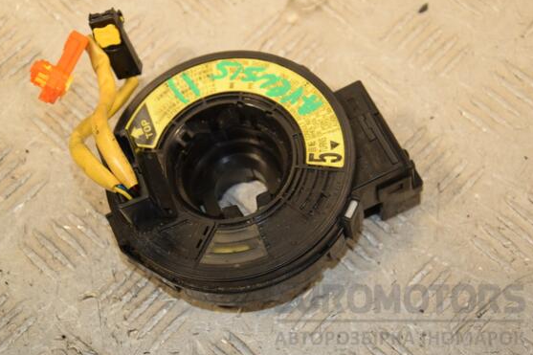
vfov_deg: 16.3
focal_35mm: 84
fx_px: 1243
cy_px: 171
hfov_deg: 24.2
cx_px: 256
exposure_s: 1/200
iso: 800
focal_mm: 52
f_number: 6.3
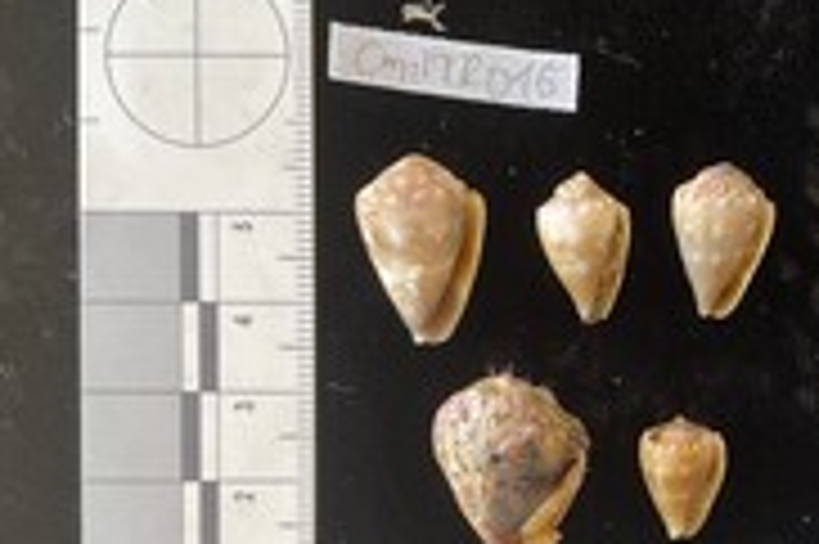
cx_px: 666
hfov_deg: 33.4
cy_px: 389
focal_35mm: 58
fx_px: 1318
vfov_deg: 23.2
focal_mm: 3
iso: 50
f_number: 1.8
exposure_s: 1/60
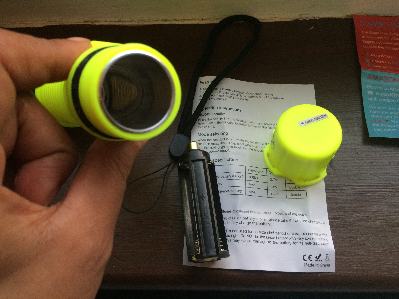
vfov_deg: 48.2
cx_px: 200
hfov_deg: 61.7
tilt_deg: -63.9
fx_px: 334
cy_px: 150
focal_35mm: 29
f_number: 2.2
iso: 250
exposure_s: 1/33
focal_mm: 4.15
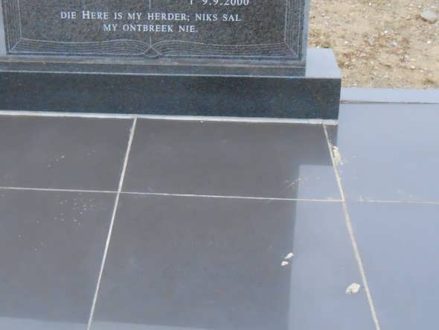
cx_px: 137
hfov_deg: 31.4
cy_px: 39
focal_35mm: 61
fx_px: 774
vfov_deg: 23.5
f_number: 3.8
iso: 400
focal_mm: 5.3
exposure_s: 1/160
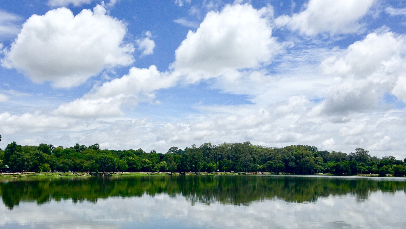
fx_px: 420
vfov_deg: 30.1
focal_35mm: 39
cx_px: 213
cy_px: 161
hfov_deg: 51.6
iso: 50
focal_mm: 4.12
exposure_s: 1/3012
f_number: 2.4
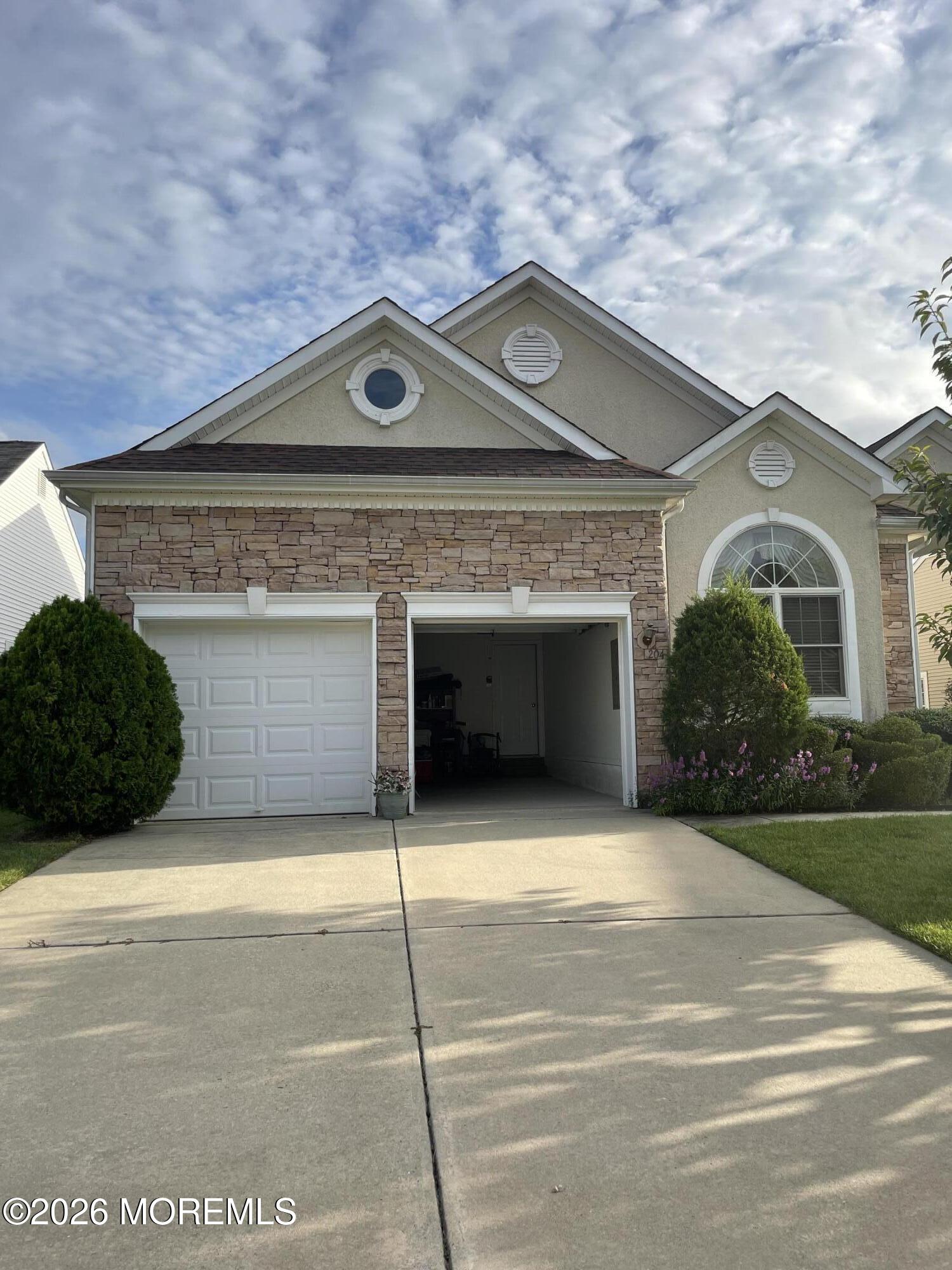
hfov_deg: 53.1
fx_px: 953
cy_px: 635
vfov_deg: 67.3
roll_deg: +1.0
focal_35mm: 26
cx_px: 476
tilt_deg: +6.4
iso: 32
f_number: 1.6
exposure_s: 1/1304
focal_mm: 4.2
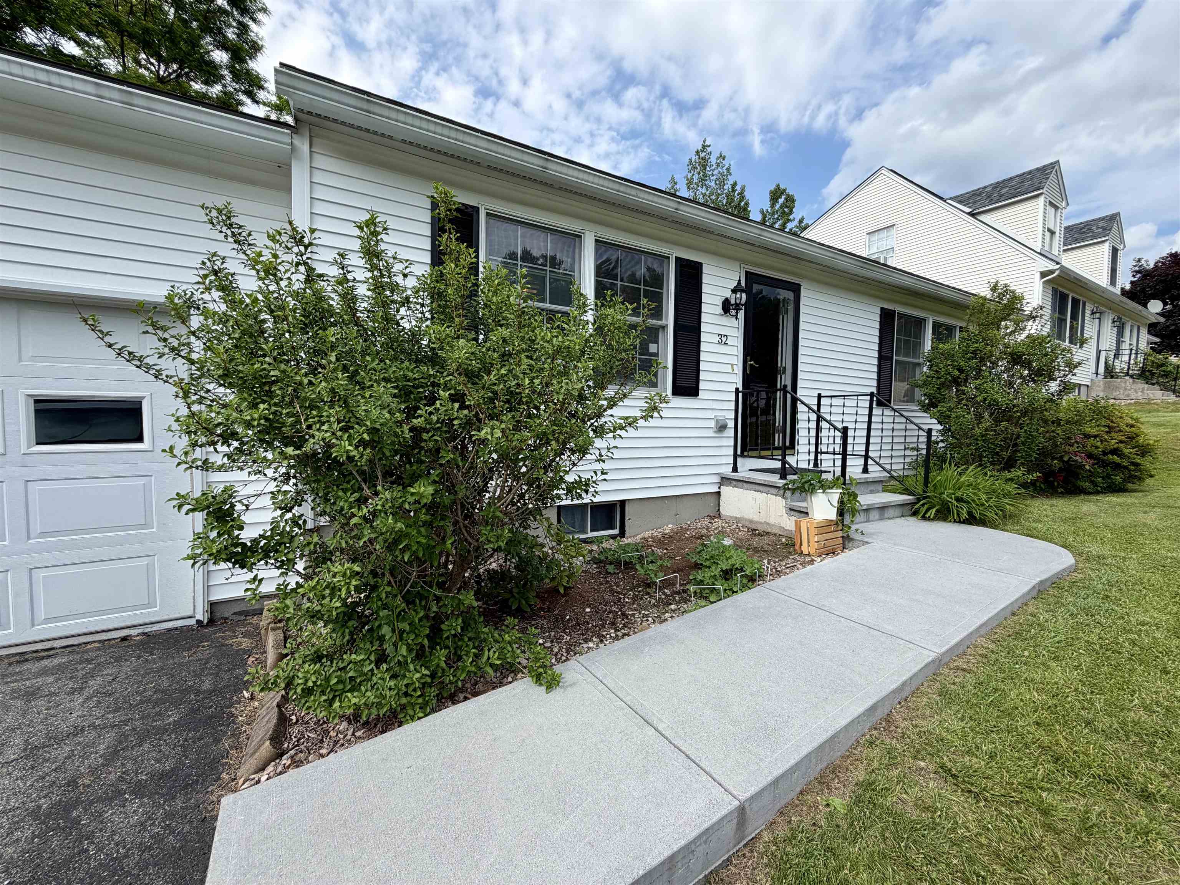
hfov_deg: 102.1
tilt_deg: -1.2
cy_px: 442
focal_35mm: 14
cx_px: 590
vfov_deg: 85.7
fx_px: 477
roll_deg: -0.3
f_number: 2.2
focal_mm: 2.22
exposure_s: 1/770
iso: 32
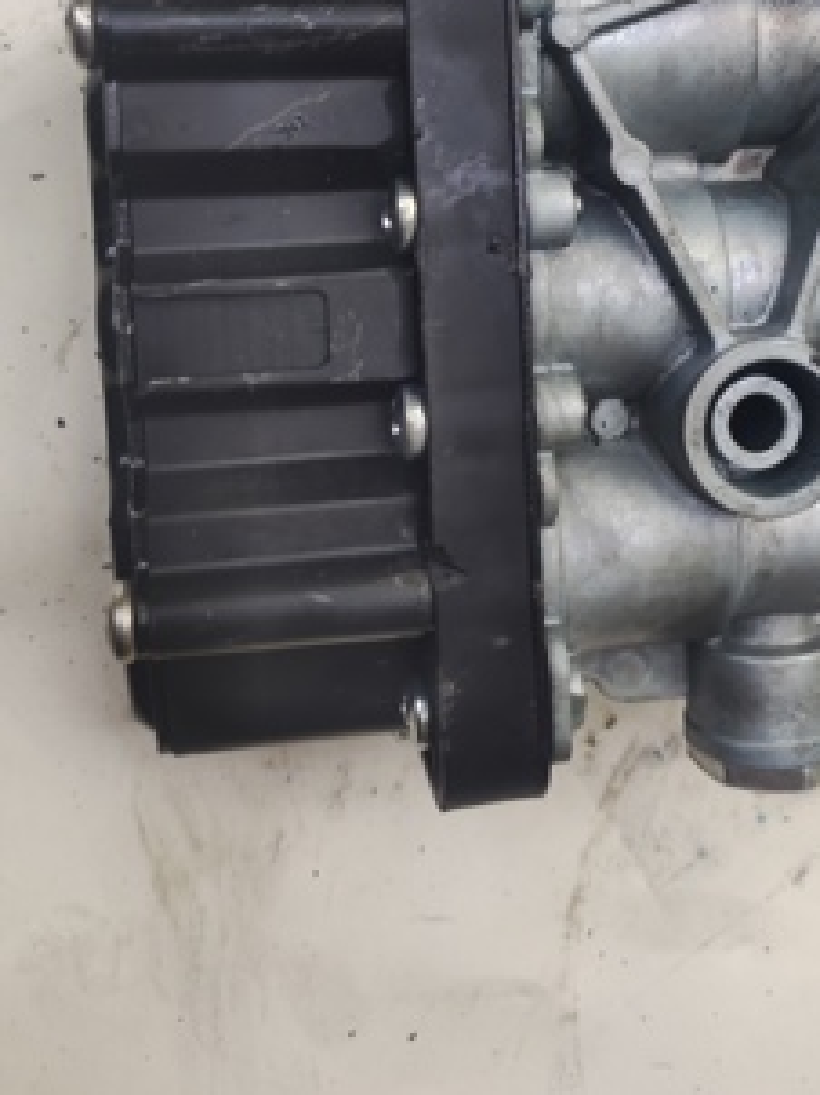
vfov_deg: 61.2
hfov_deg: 51.1
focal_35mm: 27
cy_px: 257
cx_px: 477
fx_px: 854
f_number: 1.79
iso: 120
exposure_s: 1/50
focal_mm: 4.74
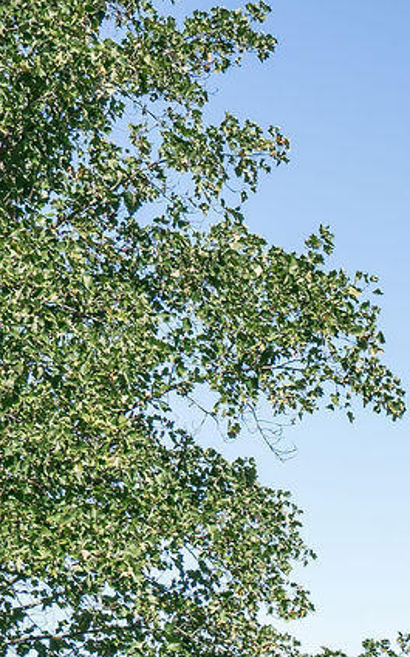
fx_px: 2110
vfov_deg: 16.0
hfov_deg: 10.0
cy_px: 1030
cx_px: 917
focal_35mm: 118
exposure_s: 1/500
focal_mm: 24
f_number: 5
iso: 320
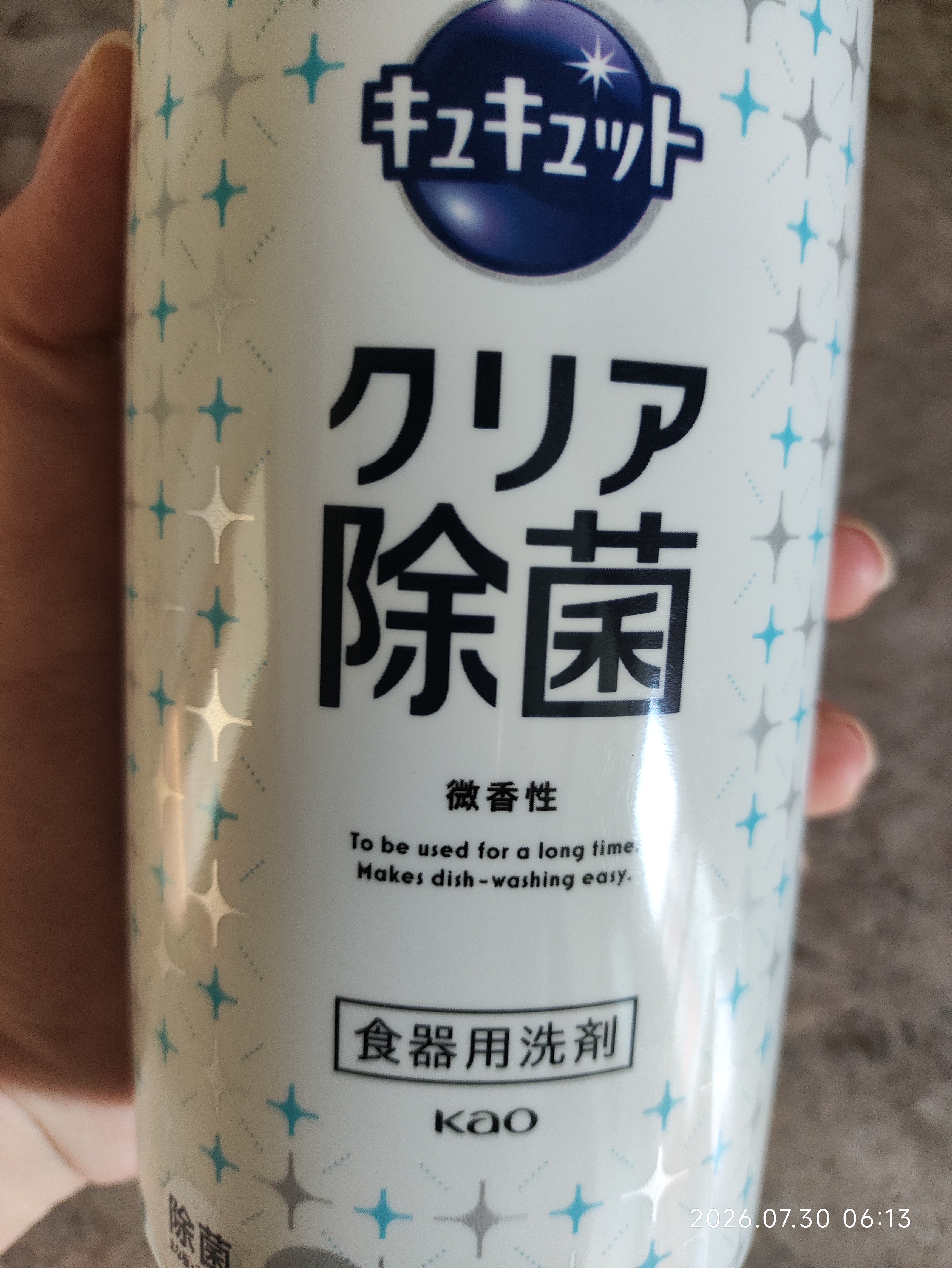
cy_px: 634
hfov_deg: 56.9
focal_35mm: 24
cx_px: 476
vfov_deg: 71.6
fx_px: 879
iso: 440
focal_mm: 4.68
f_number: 1.8
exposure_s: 1/33.3
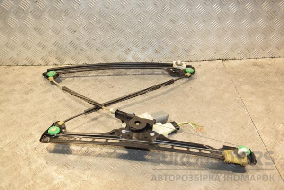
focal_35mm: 39
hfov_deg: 49.6
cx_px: 142
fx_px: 308
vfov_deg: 34.2
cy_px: 95
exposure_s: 1/200
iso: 800
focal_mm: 26
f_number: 5
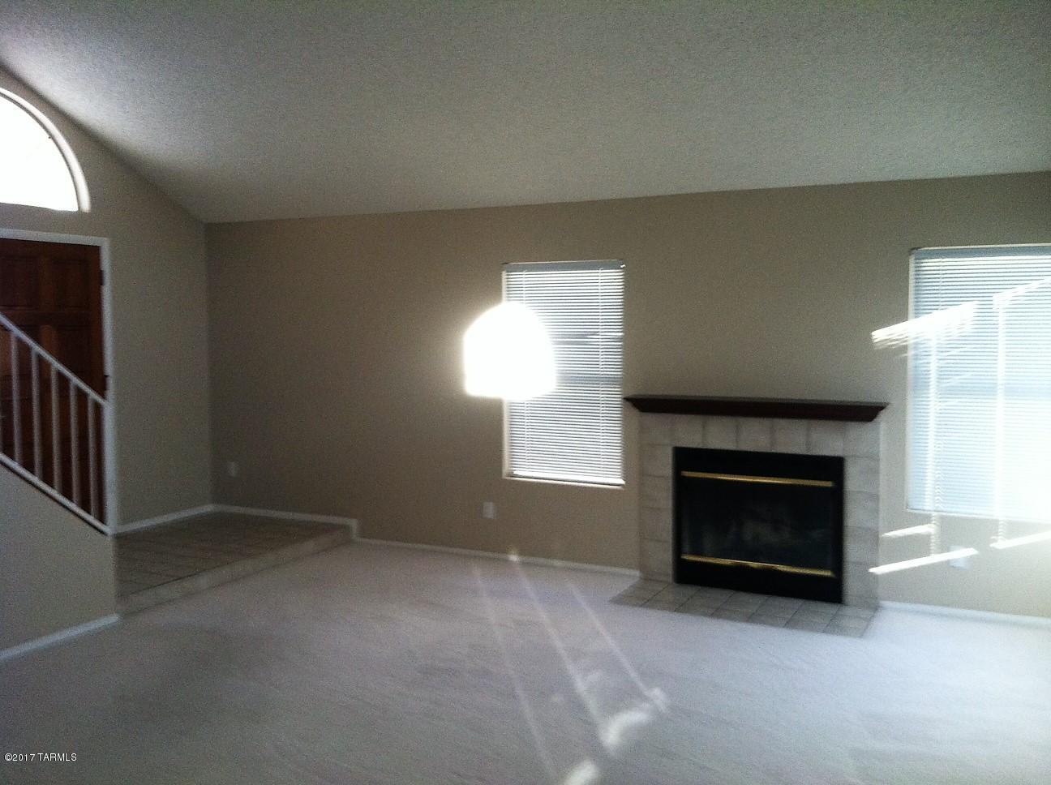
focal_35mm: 35
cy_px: 392
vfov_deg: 40.6
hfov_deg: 52.7
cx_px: 526
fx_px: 1061
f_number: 2.8
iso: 200
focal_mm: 3.85
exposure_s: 1/15
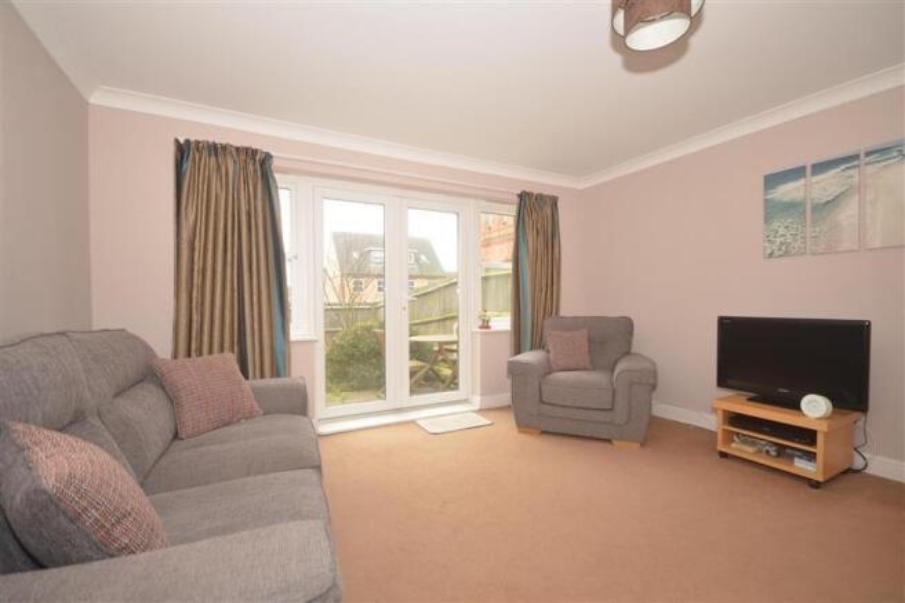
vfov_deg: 77.3
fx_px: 377
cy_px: 302
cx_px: 452
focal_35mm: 15
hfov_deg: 100.4
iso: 100
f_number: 4
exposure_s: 1/20
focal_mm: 10
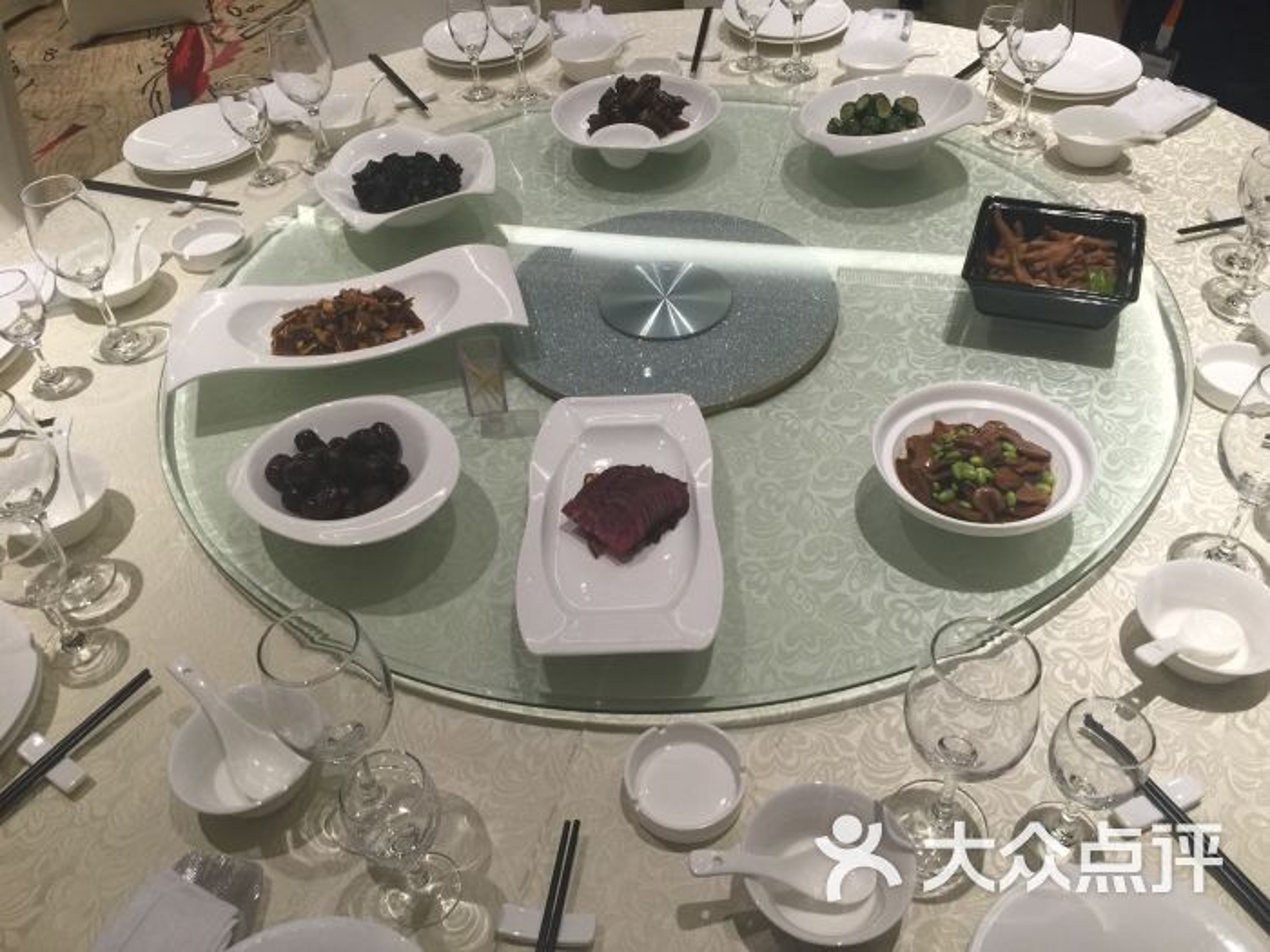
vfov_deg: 48.2
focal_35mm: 29
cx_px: 635
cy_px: 476
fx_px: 1064
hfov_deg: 61.7
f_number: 2.2
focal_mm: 4.15
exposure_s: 1/33
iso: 50
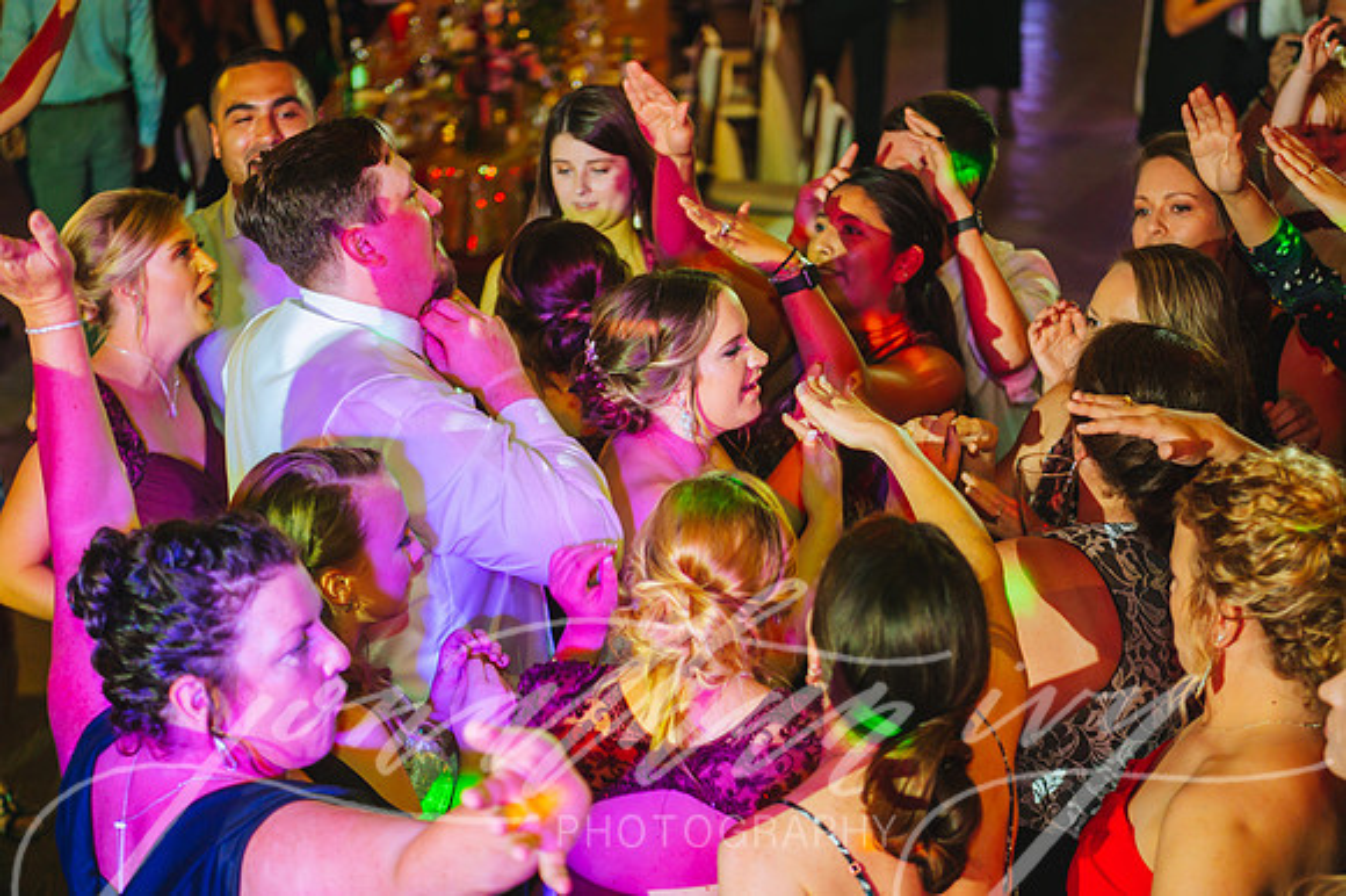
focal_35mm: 70
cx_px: 673
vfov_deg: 19.4
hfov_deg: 28.9
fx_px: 2616
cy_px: 448
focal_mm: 70
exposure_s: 1/125
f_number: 2.8
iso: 2000
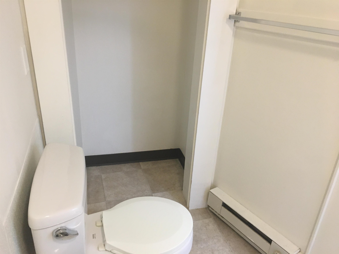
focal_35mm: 29
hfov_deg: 61.7
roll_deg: -3.2
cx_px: 170
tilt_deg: -23.9
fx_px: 284
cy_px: 127
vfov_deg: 48.2
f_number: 2.2
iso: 125
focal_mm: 4.15
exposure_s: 1/30
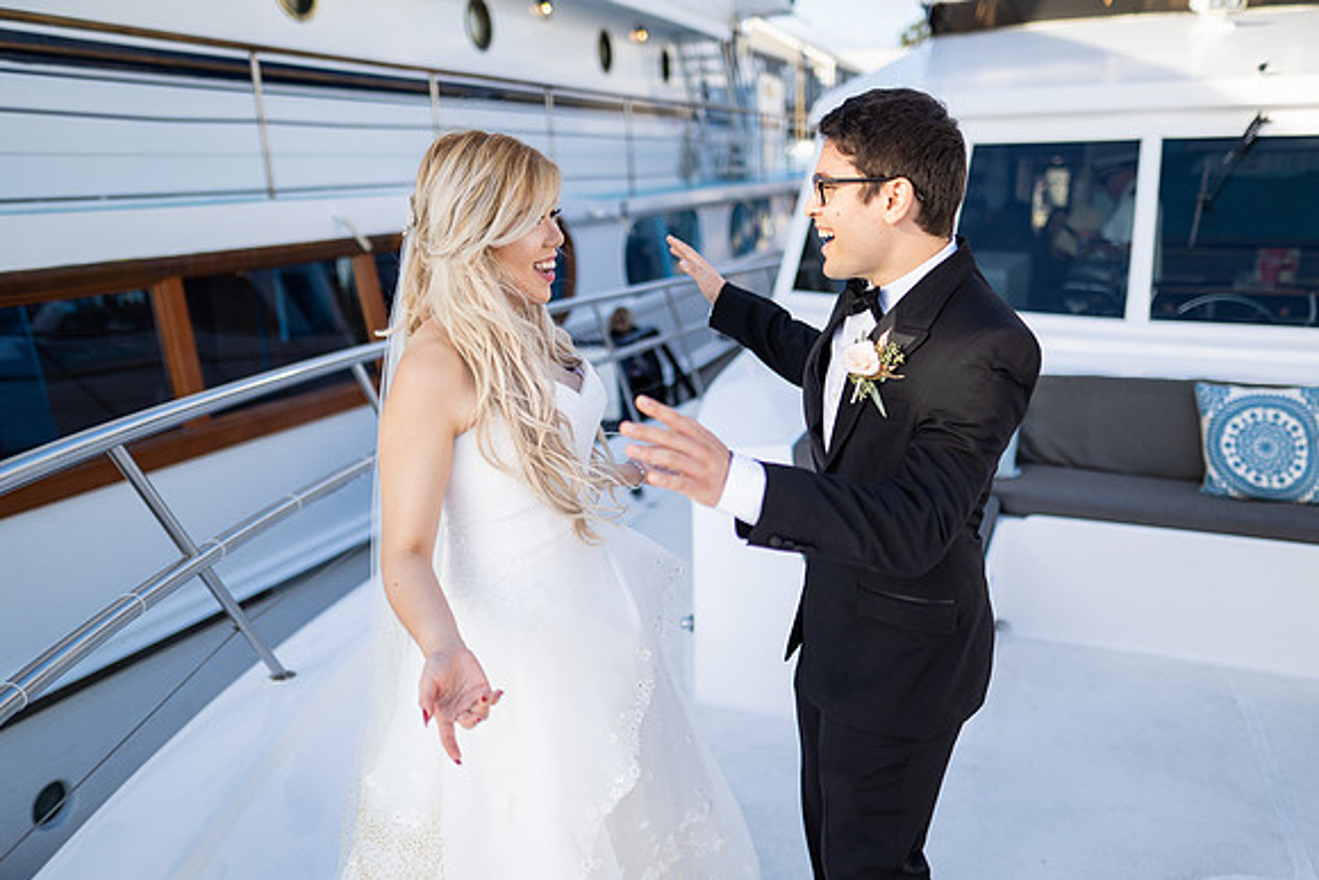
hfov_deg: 68.1
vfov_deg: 48.5
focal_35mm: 27
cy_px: 488
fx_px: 975
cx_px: 675
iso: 160
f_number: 1.4
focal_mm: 24
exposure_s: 1/4000
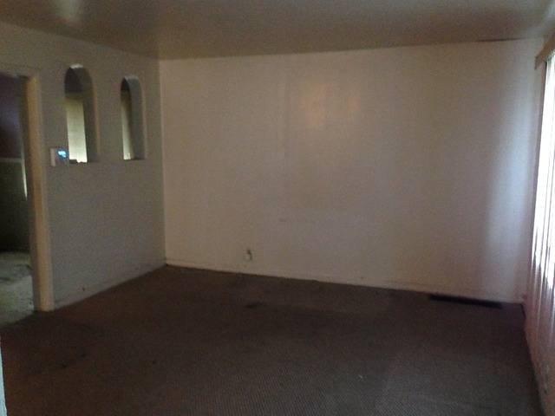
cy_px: 208
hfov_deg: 55.4
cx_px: 278
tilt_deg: -9.1
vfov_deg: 42.9
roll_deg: -2.1
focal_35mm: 33
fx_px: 529
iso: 1600
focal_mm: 4.12
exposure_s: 1/15
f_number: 2.4
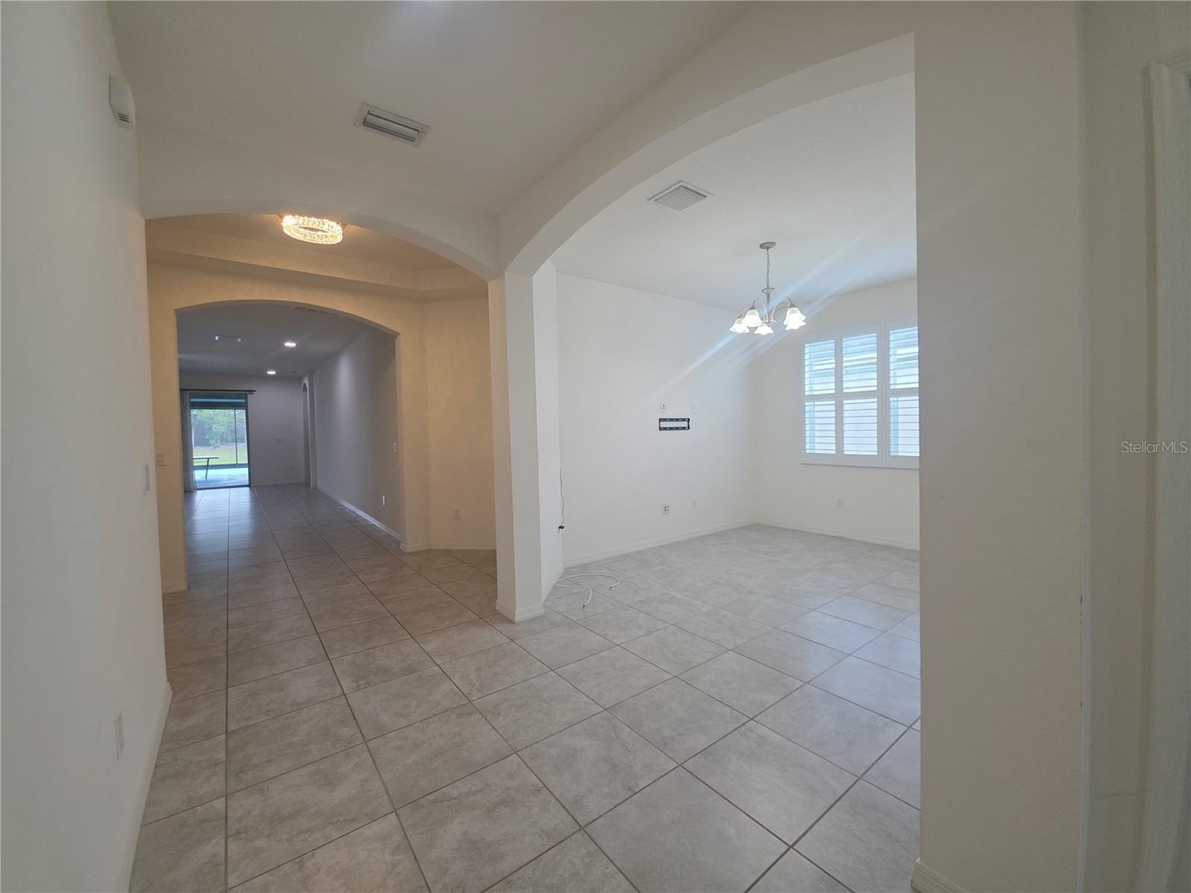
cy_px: 446
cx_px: 596
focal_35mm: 13
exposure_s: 1/120
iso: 100
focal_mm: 2.2
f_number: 1.9
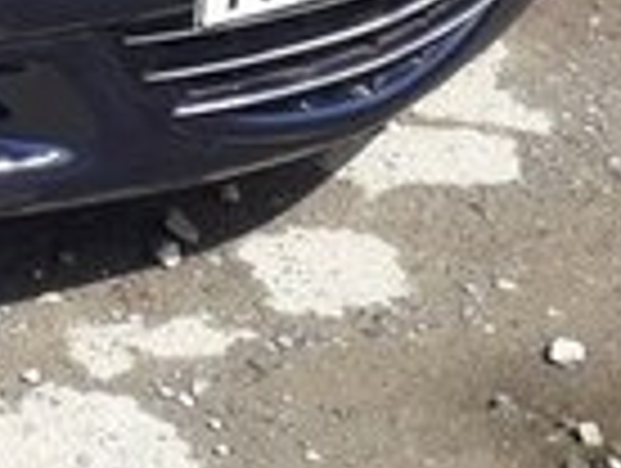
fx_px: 2318
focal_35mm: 129
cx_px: -400
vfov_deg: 10.7
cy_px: -430
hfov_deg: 14.0
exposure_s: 1/841
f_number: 1.9
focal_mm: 3.6
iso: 40
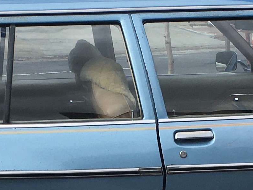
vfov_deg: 10.0
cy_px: 189
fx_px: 1082
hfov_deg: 13.3
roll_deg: -0.7
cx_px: 119
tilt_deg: -11.7
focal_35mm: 148
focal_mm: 4.15
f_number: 2.2
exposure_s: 1/827
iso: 25
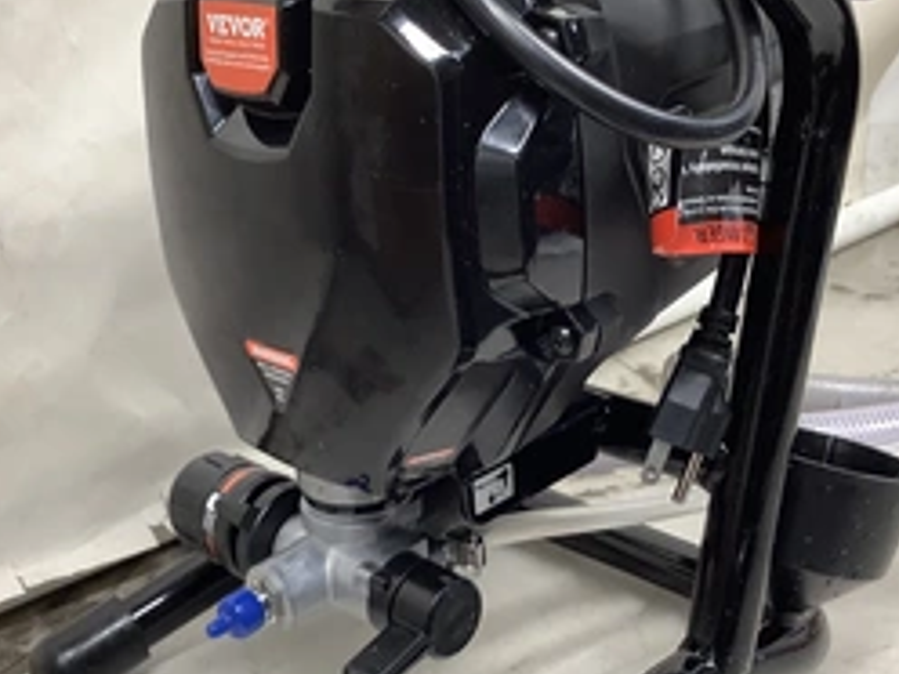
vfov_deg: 29.1
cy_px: 377
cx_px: 377
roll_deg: +6.1
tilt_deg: -20.5
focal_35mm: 50
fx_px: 1299
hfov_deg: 38.1
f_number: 2.4
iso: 80
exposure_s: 1/60
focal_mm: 3.3
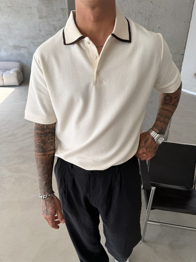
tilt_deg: -26.5
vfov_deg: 71.6
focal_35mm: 24
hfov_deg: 56.8
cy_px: 131
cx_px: 98
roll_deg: -2.4
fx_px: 181
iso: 80
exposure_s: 1/329
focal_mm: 6.76
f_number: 1.78
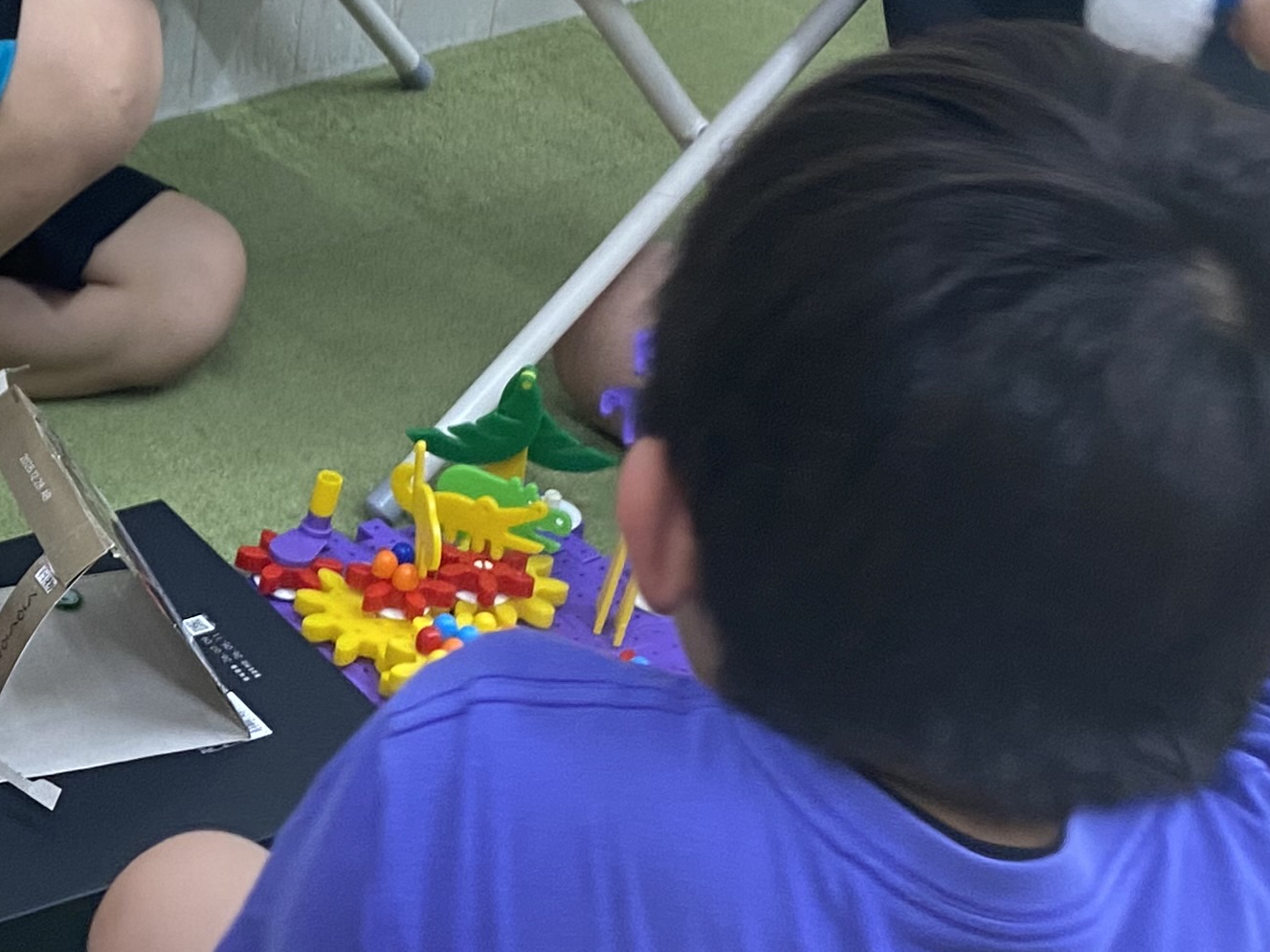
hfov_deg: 23.2
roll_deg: -1.2
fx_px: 2898
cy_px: 628
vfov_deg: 18.6
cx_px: -145
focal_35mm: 79
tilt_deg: -32.7
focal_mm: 4.25
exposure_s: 1/60
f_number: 1.8
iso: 80
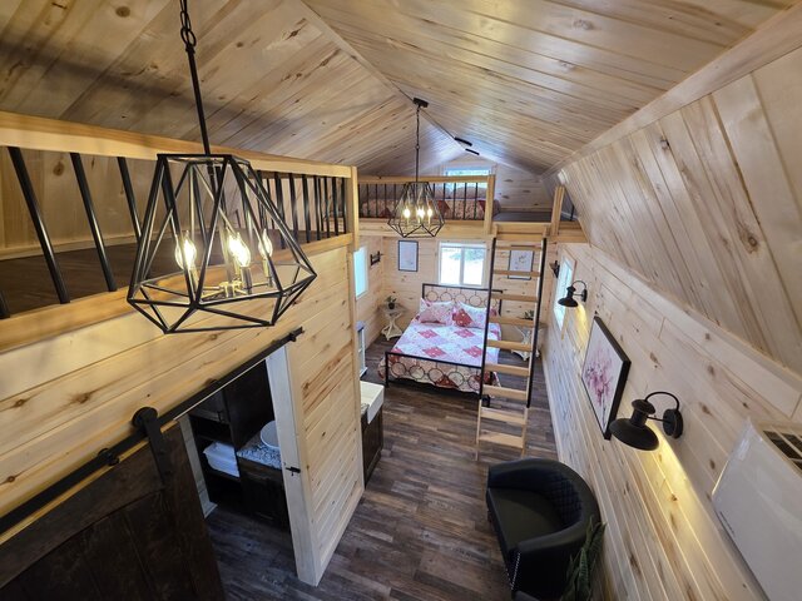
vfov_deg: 89.9
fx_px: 301
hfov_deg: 106.2
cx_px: 401
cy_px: 300
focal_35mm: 13
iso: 125
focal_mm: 2.2
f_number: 1.9
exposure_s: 1/120
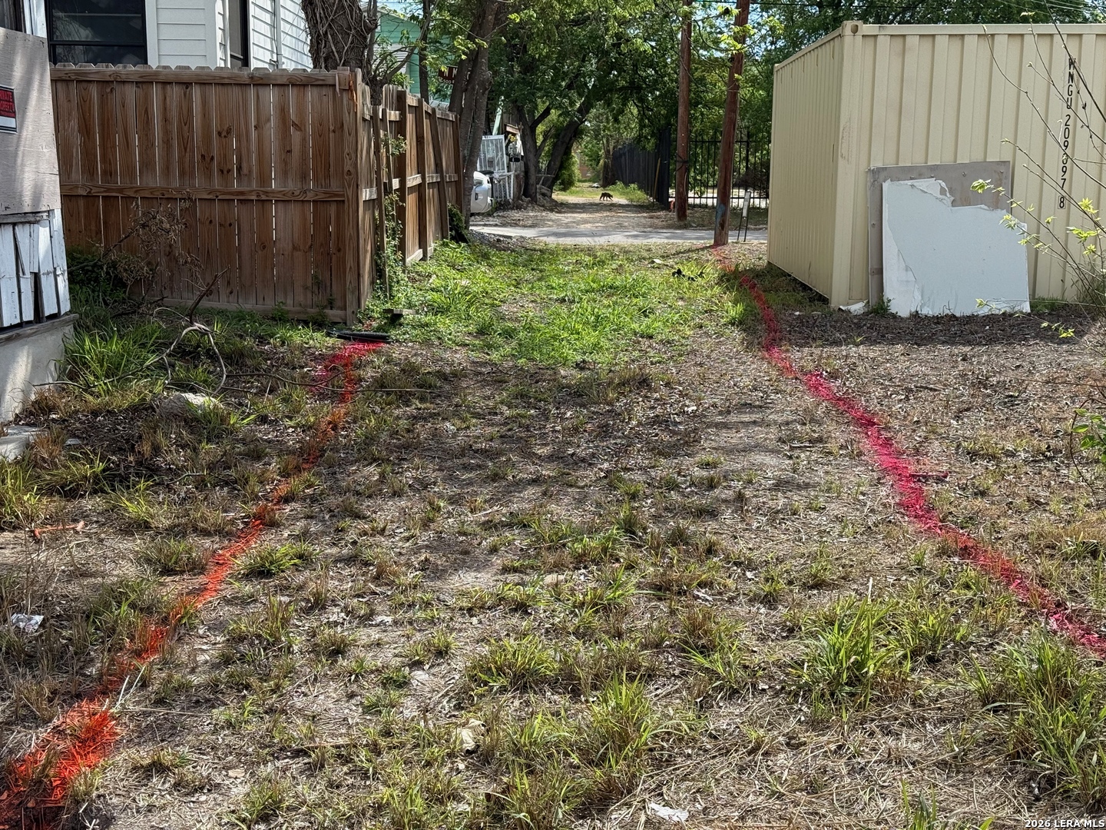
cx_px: 553
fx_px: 1534
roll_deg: -0.4
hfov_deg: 39.7
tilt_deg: -6.7
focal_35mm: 48
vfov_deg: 30.3
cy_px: 415
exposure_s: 1/3704
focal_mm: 6.76
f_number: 1.78
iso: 100
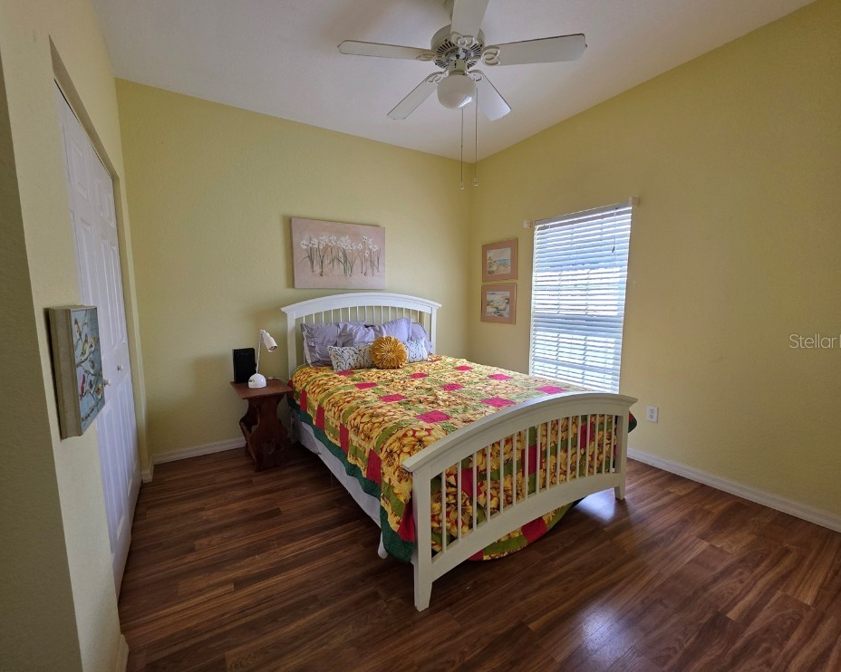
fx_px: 348
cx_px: 411
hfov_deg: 100.7
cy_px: 341
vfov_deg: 88.0
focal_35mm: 14
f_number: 1.9
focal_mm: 2.2
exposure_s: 1/120
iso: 50
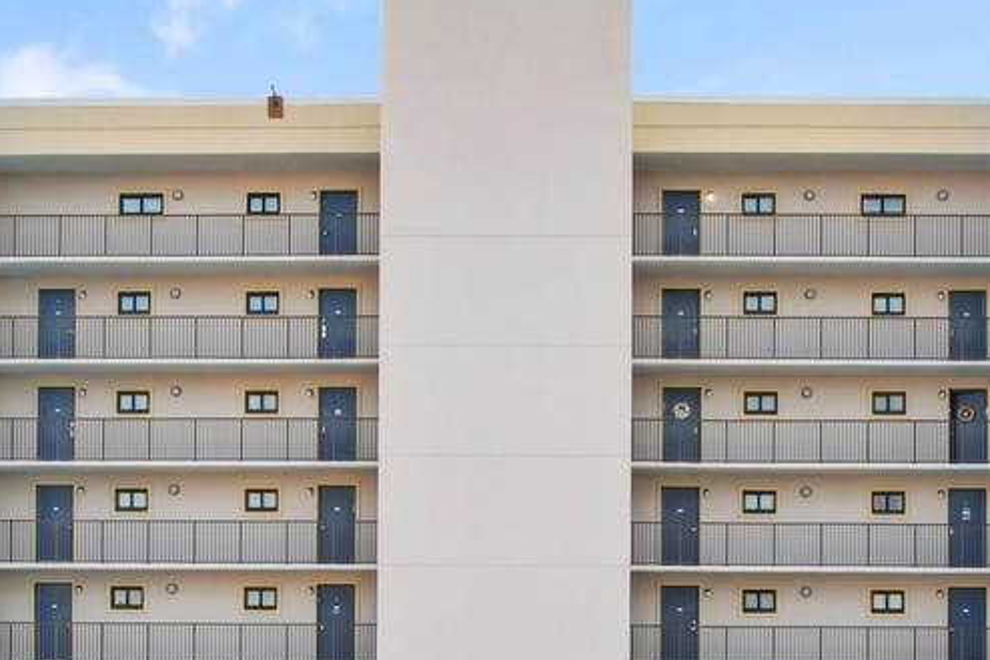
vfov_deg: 23.1
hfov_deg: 35.1
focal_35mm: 57
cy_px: 609
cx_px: 505
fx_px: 1567
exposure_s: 1/40
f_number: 2.8
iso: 110
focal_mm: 8.38
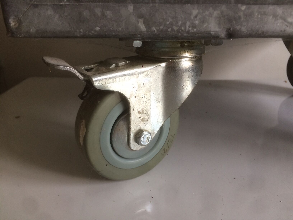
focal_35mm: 29
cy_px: 110
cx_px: 146
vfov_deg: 48.2
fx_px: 245
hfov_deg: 61.7
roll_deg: -0.8
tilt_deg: -20.9
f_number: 2.2
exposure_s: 1/33
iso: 100
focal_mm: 4.15
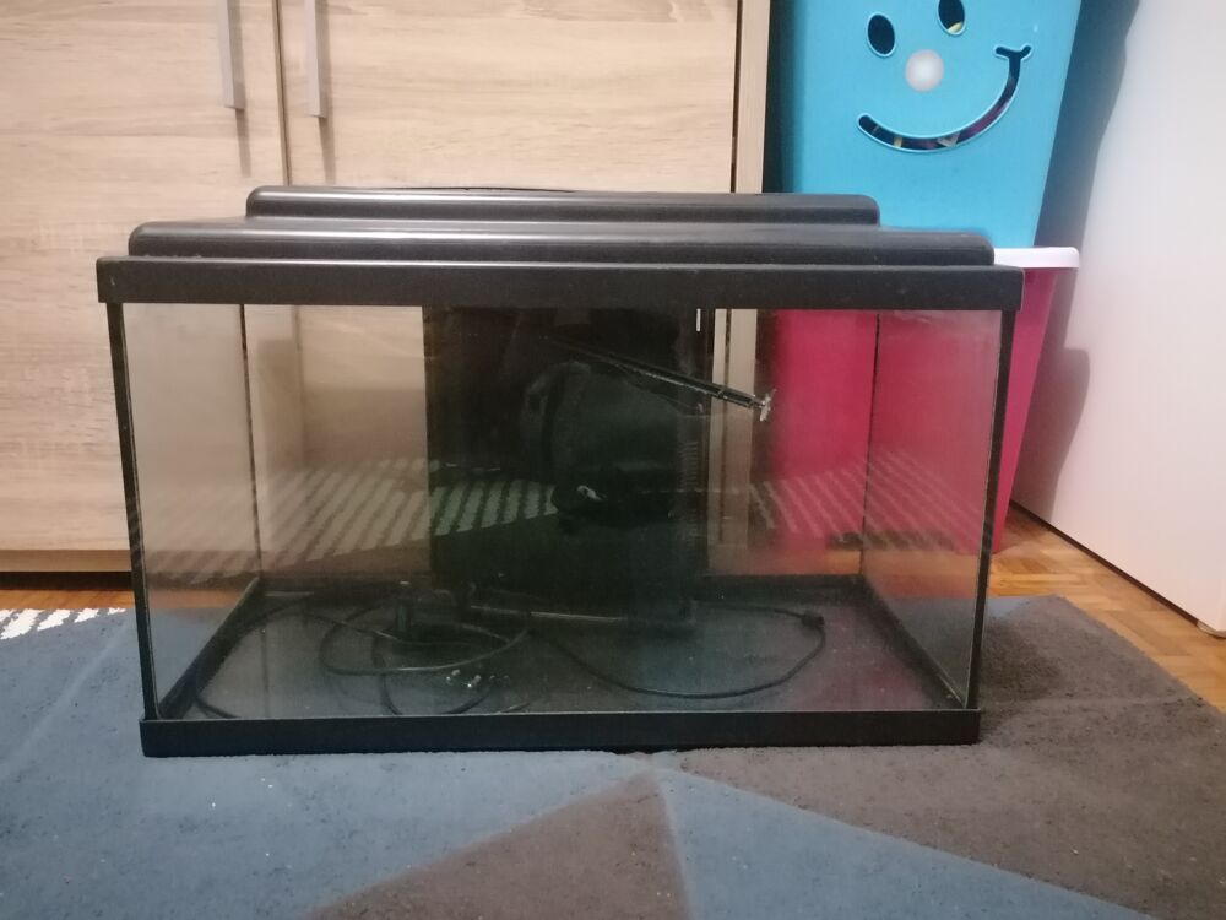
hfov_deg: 60.0
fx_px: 1063
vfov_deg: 46.8
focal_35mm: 30
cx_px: 613
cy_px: 460
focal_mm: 5.4
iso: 4000
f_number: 1.8
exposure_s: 1/14.3
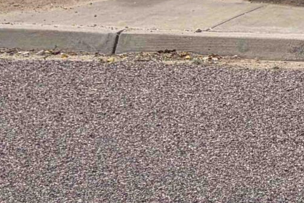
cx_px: 620
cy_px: -375
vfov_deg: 7.7
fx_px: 1343
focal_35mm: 159
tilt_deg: +8.7
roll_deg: -1.3
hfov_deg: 11.5
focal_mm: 5.96
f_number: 1.6
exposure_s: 1/4950
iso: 50
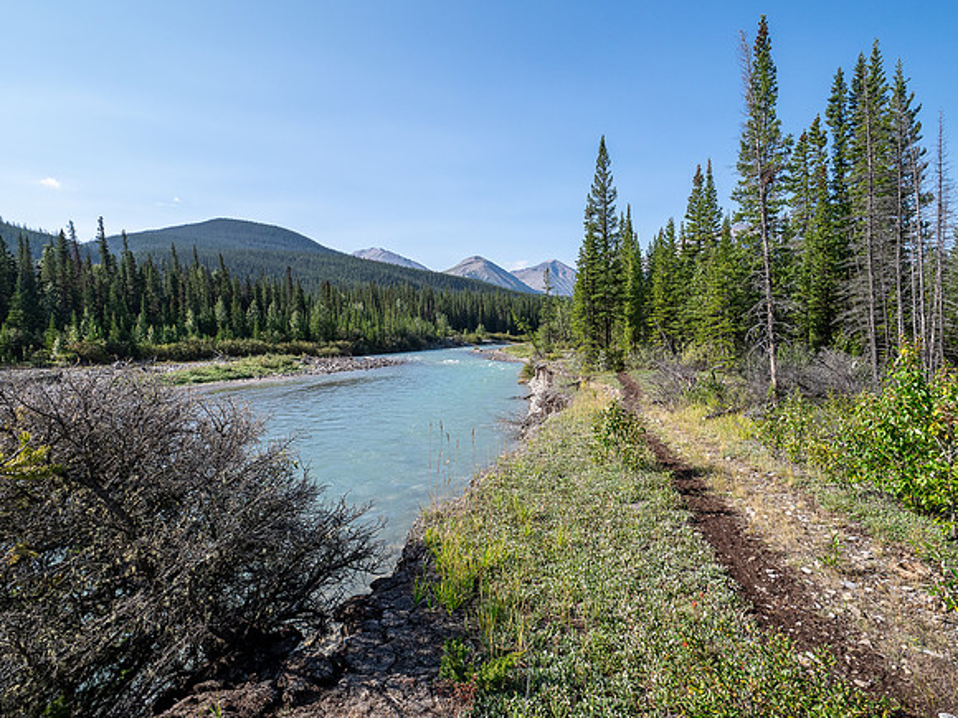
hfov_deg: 87.8
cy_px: 359
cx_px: 479
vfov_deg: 71.6
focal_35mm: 18
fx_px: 498
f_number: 8
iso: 200
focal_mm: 9
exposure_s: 1/320
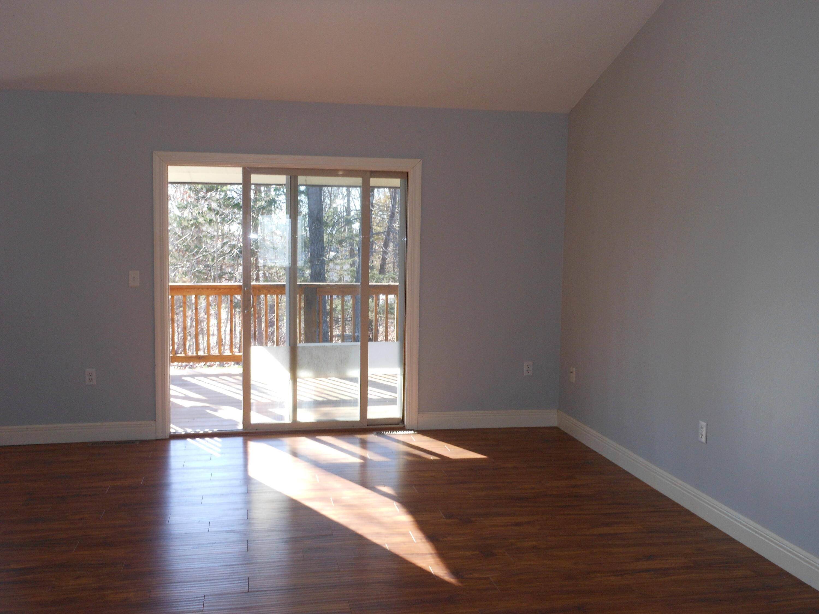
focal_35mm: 33
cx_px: 410
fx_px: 781
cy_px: 307
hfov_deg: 55.4
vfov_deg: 42.9
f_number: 4
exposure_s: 1/30
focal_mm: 5.9
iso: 125
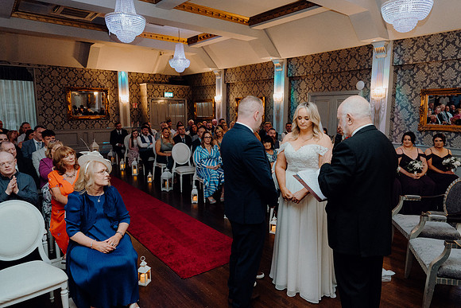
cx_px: 230
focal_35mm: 24
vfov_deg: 53.2
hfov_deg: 73.7
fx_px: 307
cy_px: 154
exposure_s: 1/160
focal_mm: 24
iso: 2500
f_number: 3.5
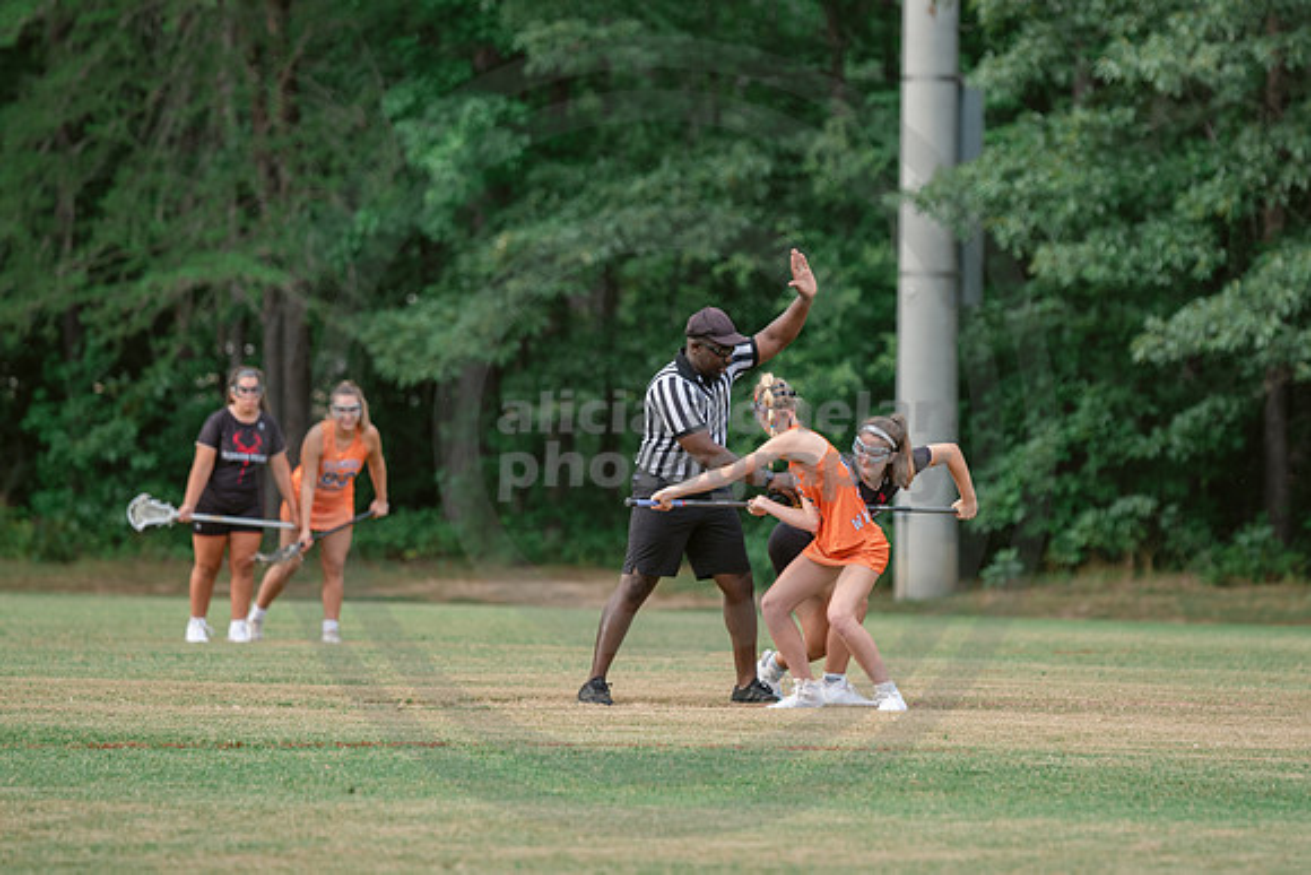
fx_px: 11505
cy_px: 327
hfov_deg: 6.5
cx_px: 754
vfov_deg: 4.4
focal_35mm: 316
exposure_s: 1/640
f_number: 3
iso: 250
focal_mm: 200
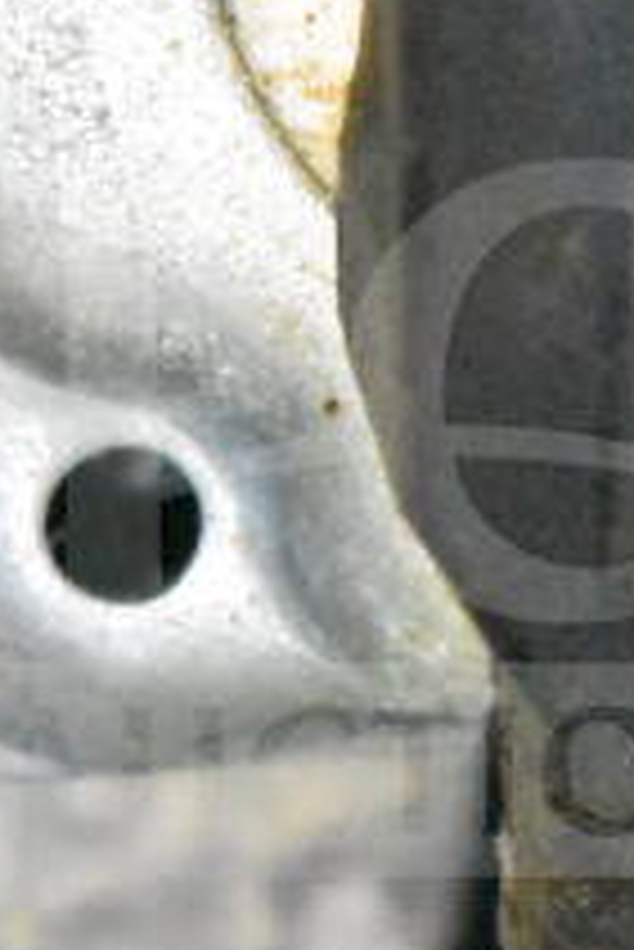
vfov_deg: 5.8
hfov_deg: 3.9
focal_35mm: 357
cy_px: 518
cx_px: 450
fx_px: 9419
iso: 25600
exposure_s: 1/60
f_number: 5.6
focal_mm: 55
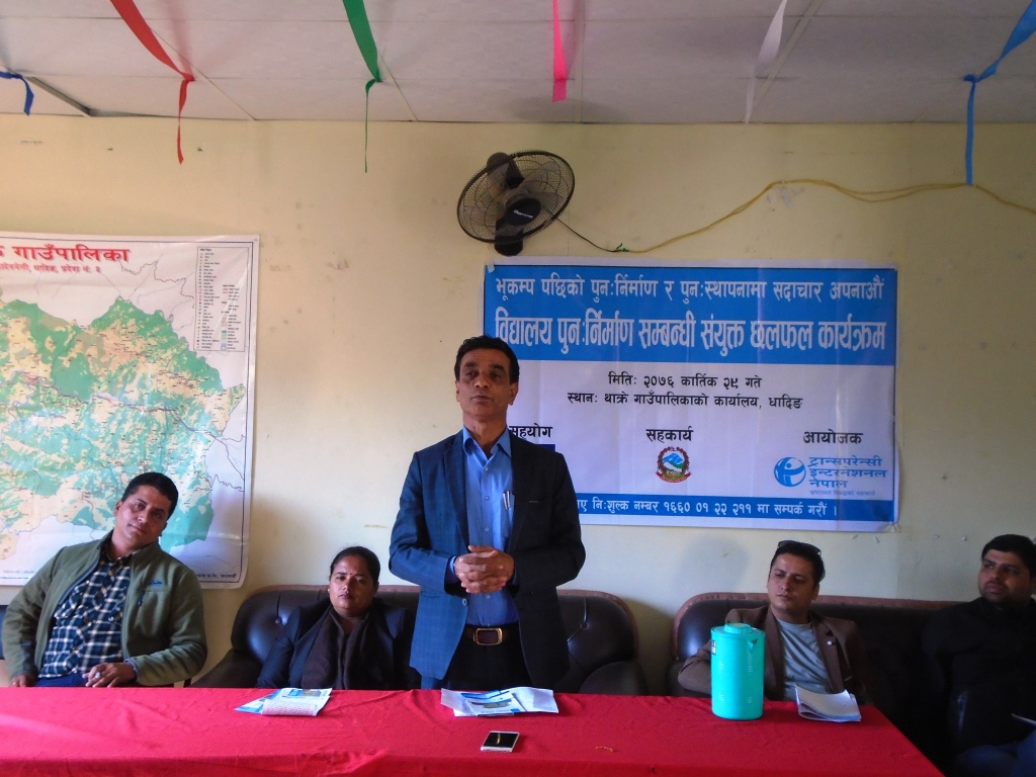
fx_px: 1257
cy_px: 388
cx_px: 518
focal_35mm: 42
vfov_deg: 34.3
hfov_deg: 44.8
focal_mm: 7.4
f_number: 4.1
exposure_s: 1/50
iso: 250
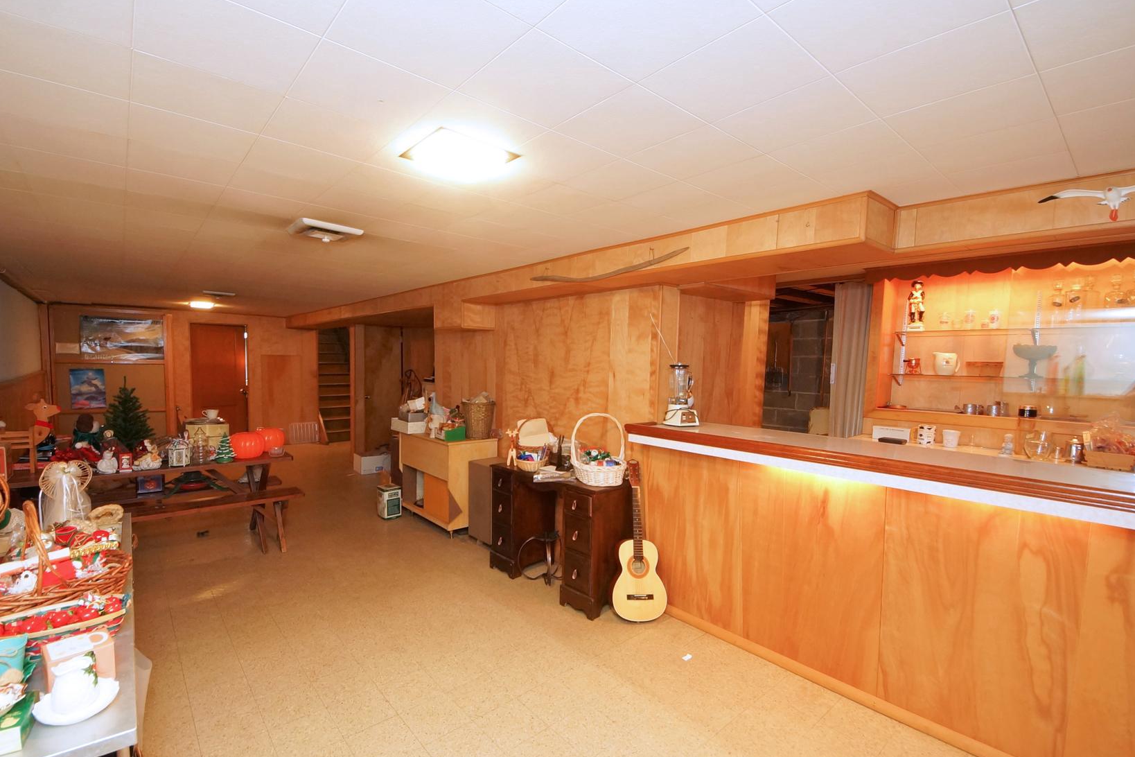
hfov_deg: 100.3
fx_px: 473
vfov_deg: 77.2
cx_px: 532
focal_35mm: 15
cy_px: 402
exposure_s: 1/6
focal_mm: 8
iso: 800
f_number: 5.6
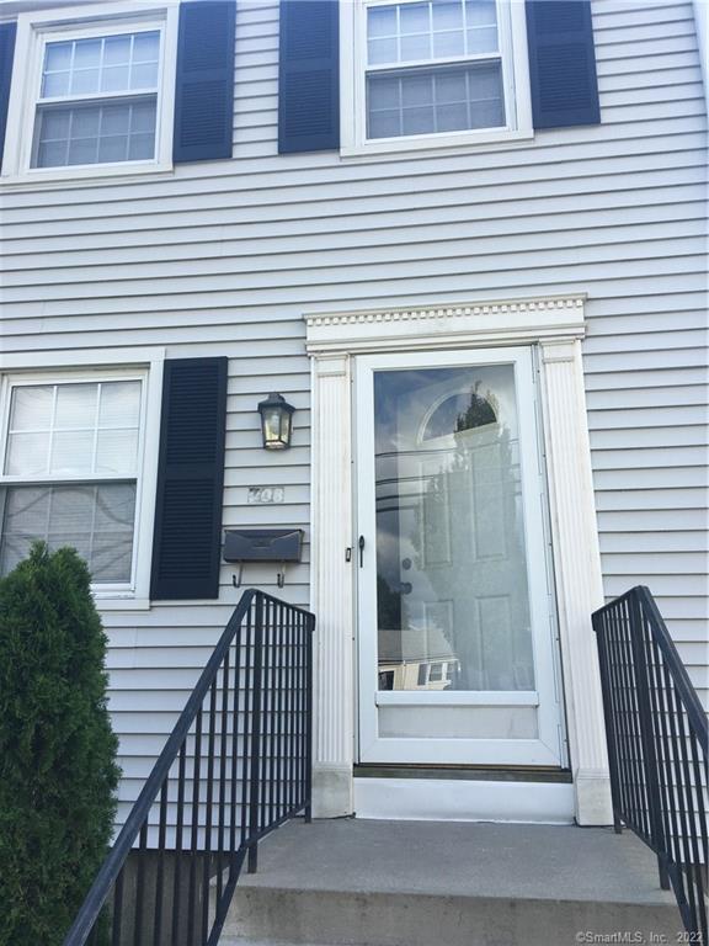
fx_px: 792
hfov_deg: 48.2
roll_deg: +0.0
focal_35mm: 29
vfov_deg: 61.7
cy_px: 473
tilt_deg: +14.2
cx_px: 354
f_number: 2.2
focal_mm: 4.15
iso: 25
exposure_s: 1/712
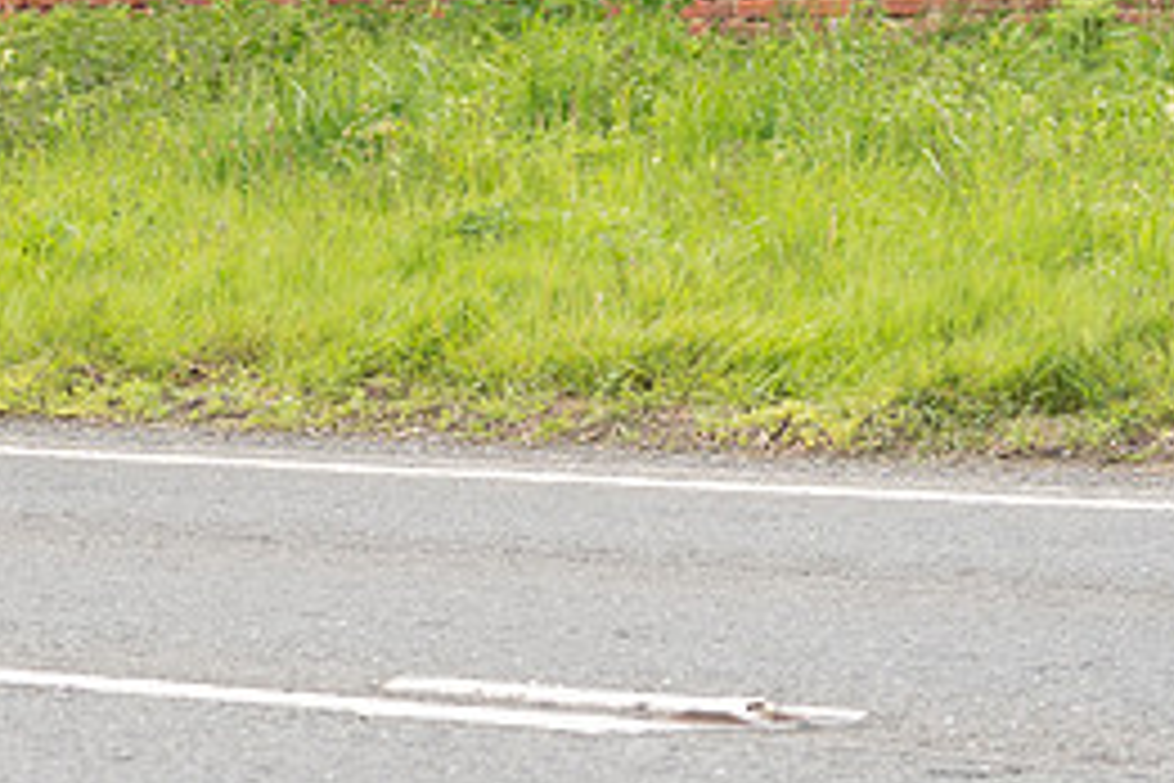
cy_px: -182
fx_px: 7239
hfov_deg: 9.1
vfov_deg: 6.2
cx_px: -299
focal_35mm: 222
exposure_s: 1/1000
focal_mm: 70
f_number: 3.5
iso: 500
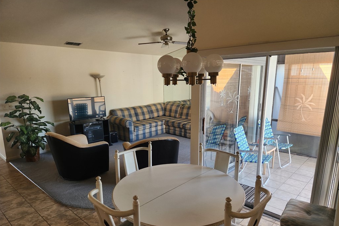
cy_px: 126
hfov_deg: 73.8
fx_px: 226
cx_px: 169
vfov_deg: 53.0
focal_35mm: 24
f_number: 1.8
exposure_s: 1/180
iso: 200
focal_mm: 5.4
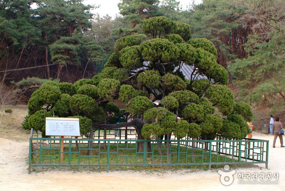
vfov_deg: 32.0
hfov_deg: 46.3
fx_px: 333
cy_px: 96
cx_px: 142
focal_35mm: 42
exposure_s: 1/90
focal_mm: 28
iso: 200
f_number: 4.8
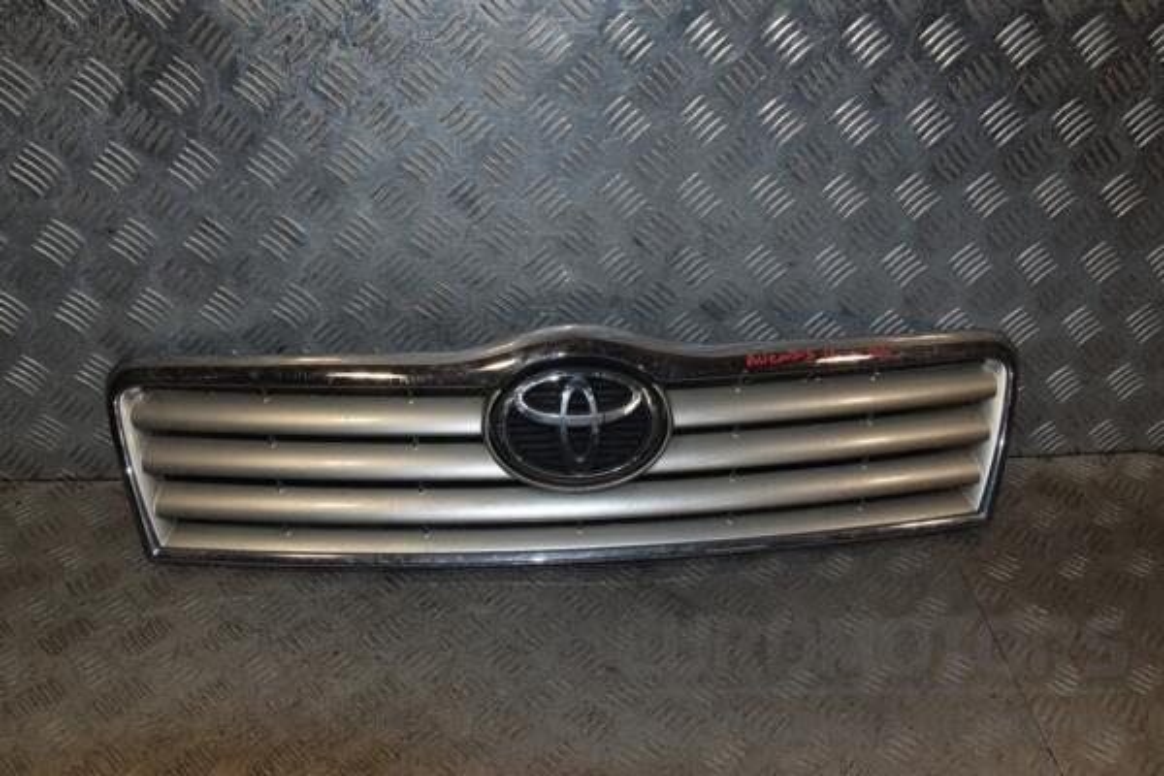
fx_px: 1018
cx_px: 582
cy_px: 388
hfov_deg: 59.5
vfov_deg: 41.7
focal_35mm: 32
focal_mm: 21
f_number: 11
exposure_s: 1/200
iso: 800
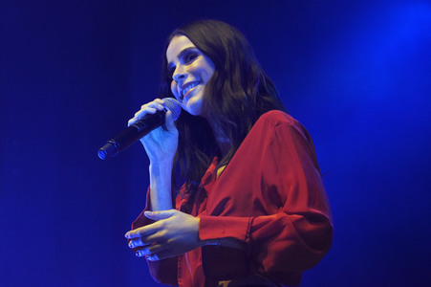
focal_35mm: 105
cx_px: 216
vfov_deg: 13.0
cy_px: 144
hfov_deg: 19.5
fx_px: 1256
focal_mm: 70
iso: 1250
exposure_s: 1/320
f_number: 3.5
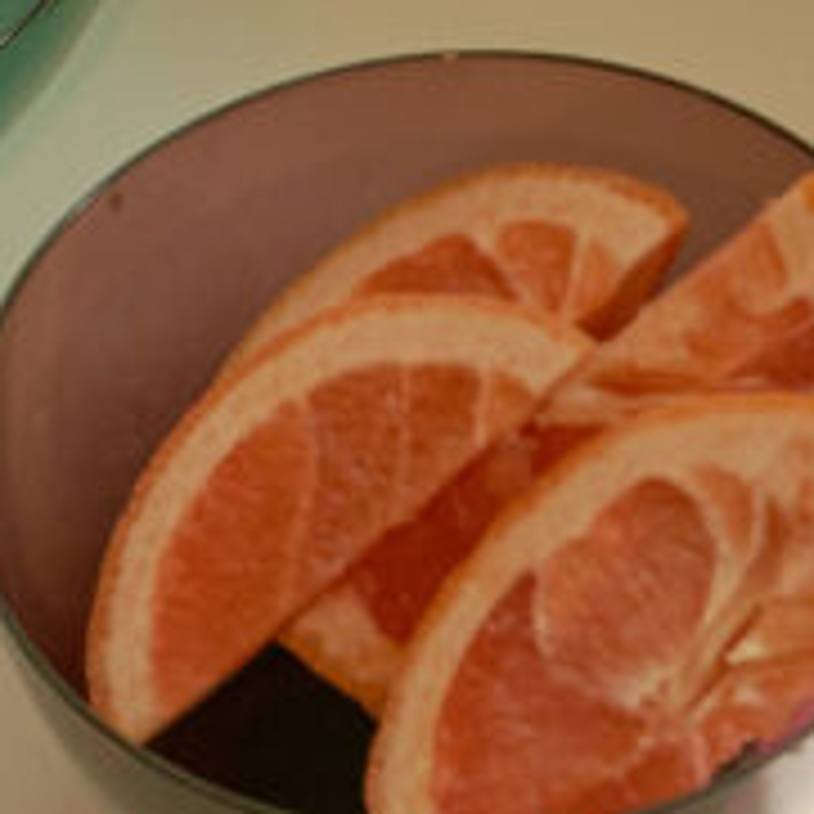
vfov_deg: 5.7
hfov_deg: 5.7
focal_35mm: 303
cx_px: -427
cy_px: -403
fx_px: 8061
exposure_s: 1/160
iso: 800
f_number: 8
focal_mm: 58
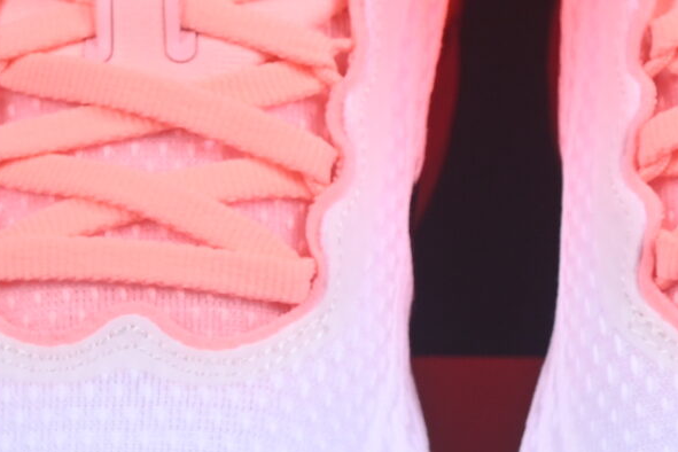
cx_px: 461
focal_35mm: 325
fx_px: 6120
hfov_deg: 6.3
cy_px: 373
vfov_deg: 4.2
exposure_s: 1/80
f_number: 8
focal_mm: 50
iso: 160
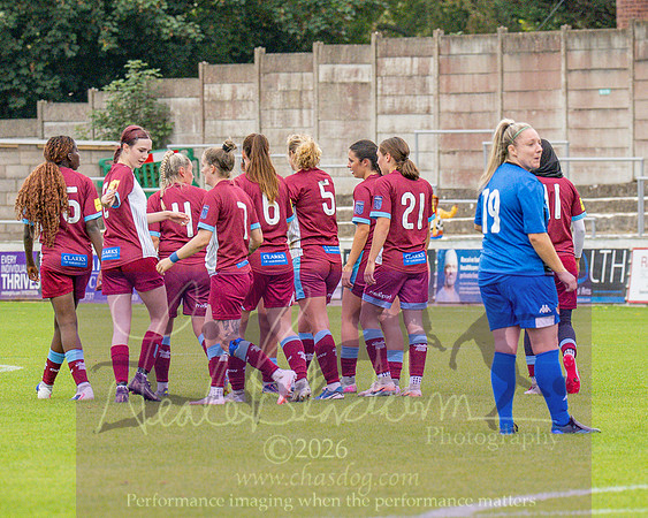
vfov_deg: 3.7
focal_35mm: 415
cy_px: 226
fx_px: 7957
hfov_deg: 4.7
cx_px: 432
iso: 1000
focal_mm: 135
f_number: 4
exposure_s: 1/2000
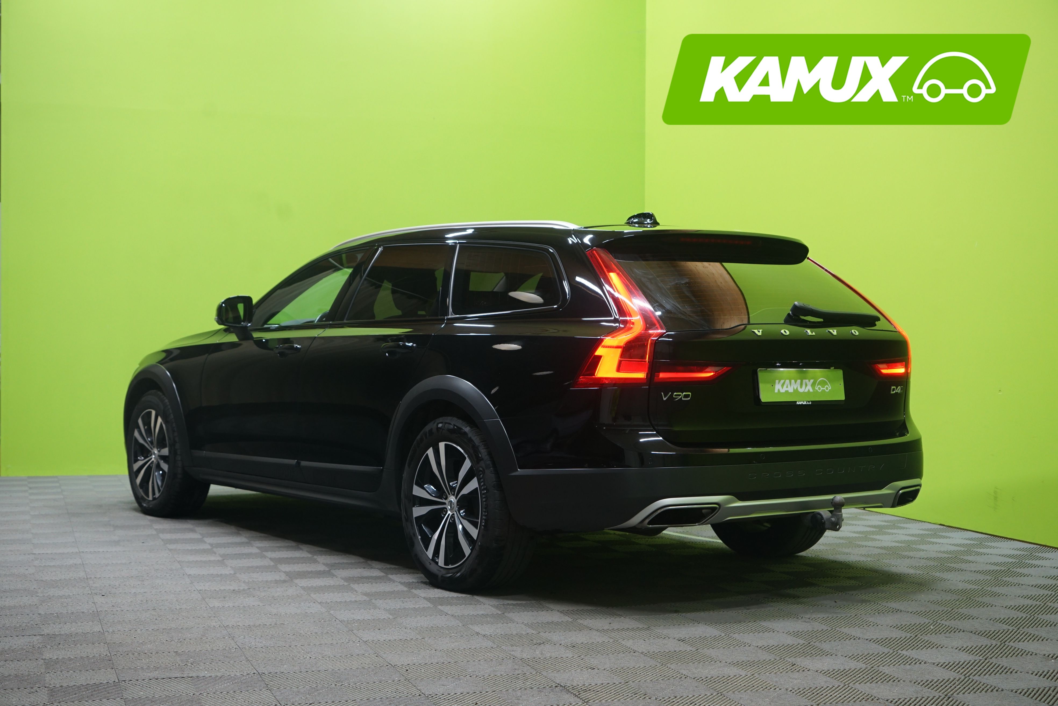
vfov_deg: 26.0
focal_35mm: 52
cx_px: 529
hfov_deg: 38.2
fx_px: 1528
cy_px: 353
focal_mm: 52
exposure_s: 1/20
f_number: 5.6
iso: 800
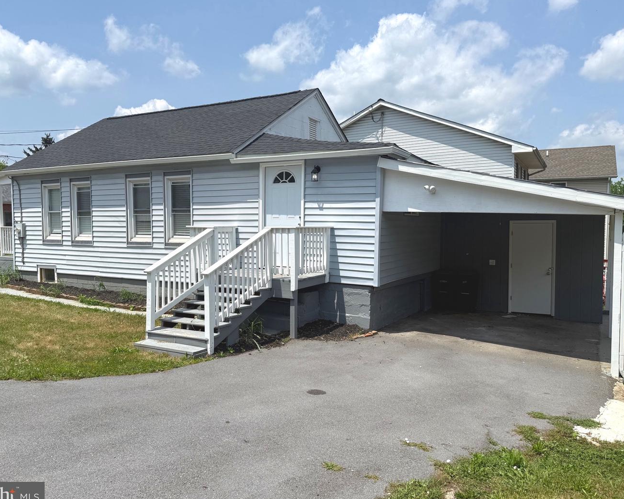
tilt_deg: -3.1
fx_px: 480
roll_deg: +0.4
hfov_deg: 66.0
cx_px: 306
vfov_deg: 54.9
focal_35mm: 26
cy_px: 250
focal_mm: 6.76
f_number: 1.78
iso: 80
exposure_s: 1/7353
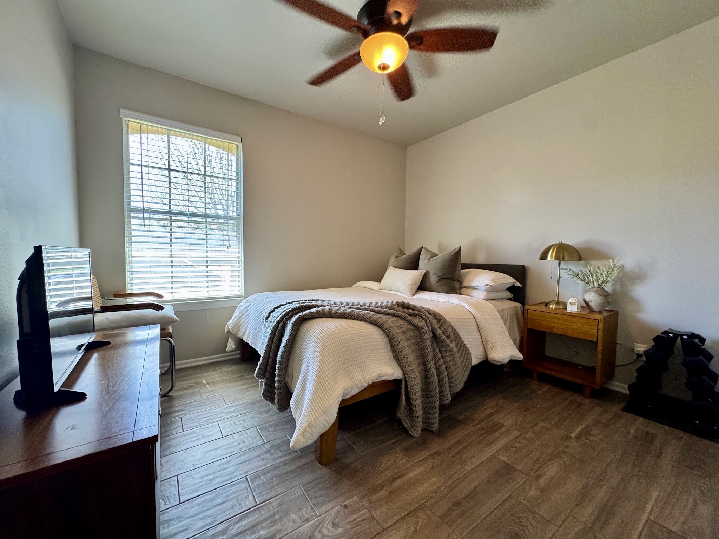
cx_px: 360
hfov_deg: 102.1
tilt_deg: -2.2
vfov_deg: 85.7
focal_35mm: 14
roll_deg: -0.5
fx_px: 291
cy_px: 270
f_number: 2.2
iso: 250
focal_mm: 2.22
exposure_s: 1/60
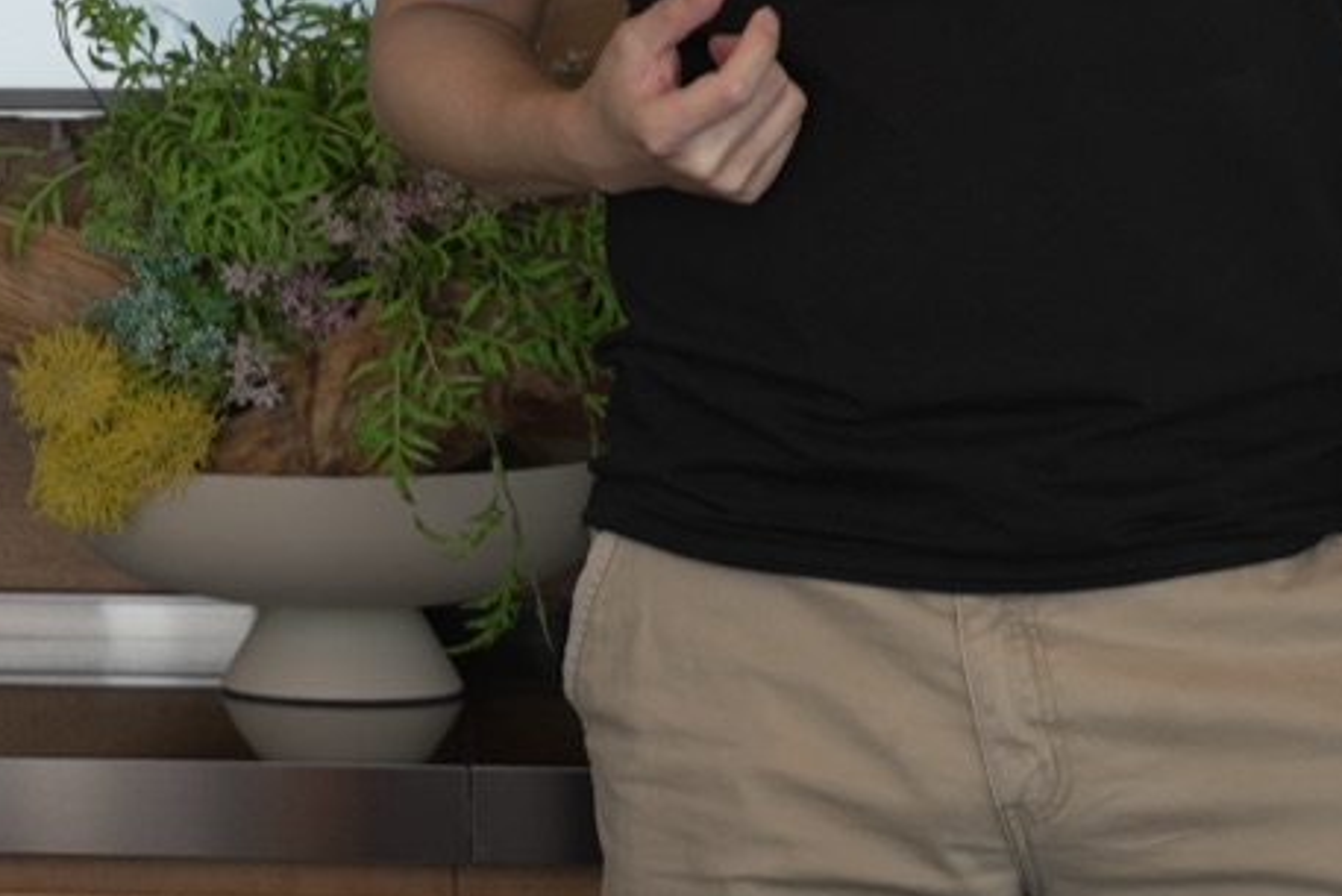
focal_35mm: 185
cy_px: -402
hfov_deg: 10.7
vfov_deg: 7.3
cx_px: -611
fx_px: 6898
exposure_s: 1/100
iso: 160
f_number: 4
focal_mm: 44
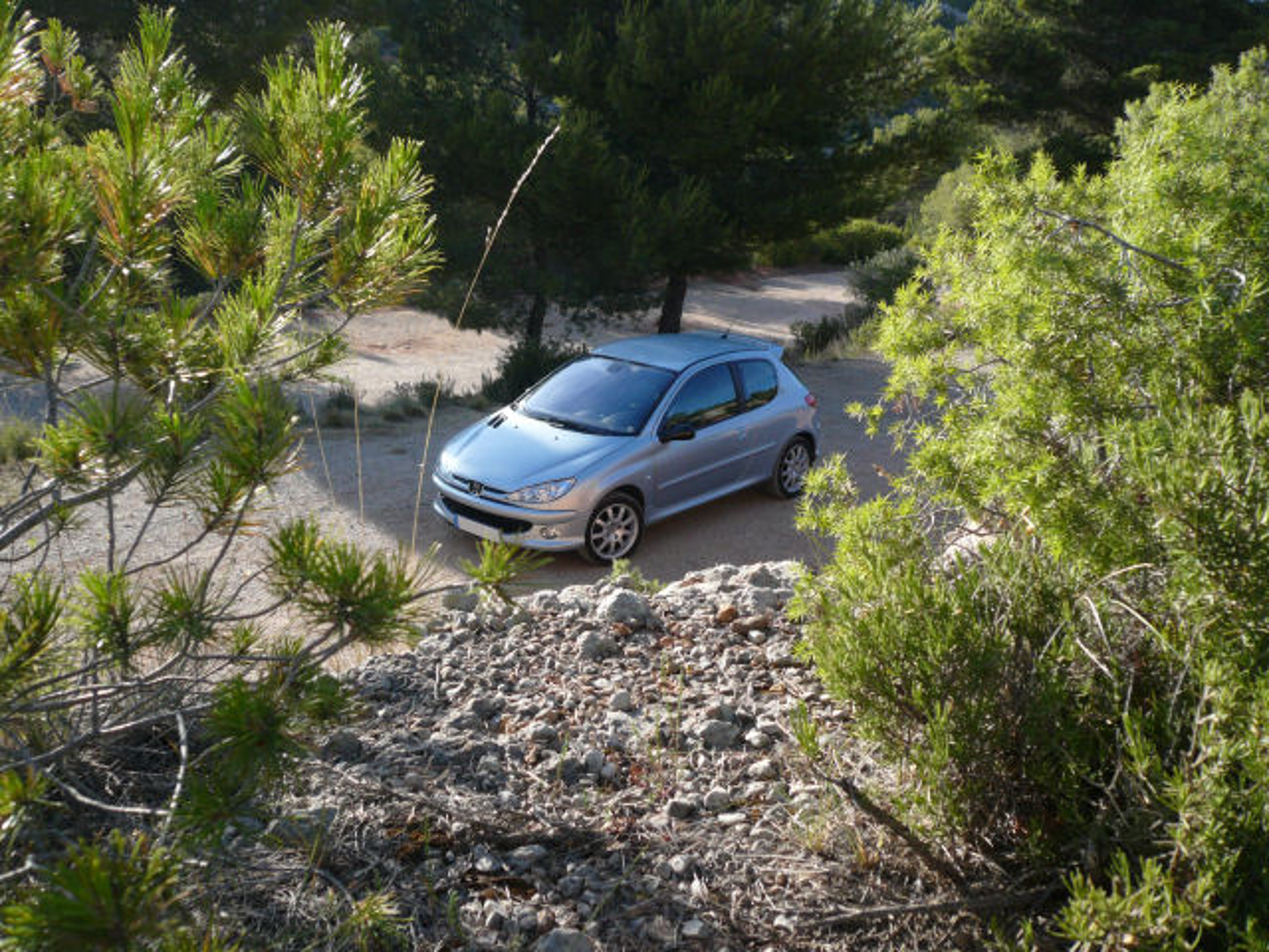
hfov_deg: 54.0
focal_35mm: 34
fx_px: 1246
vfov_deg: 41.8
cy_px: 476
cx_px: 634
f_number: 3
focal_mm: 5.4
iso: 100
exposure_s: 1/500
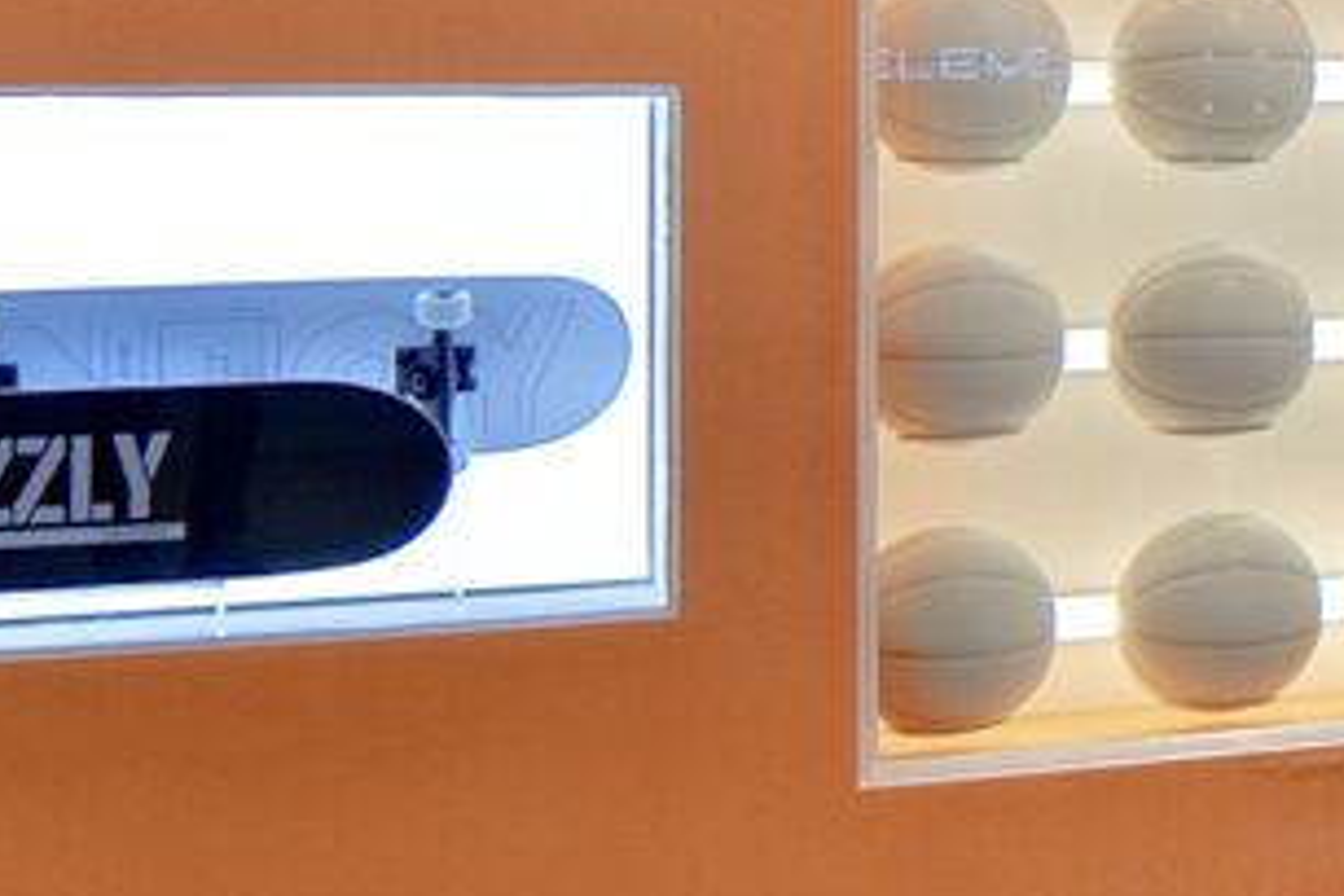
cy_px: 83
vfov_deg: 14.4
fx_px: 3509
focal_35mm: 94
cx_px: 2477
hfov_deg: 17.3
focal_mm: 12
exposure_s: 1/100
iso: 400
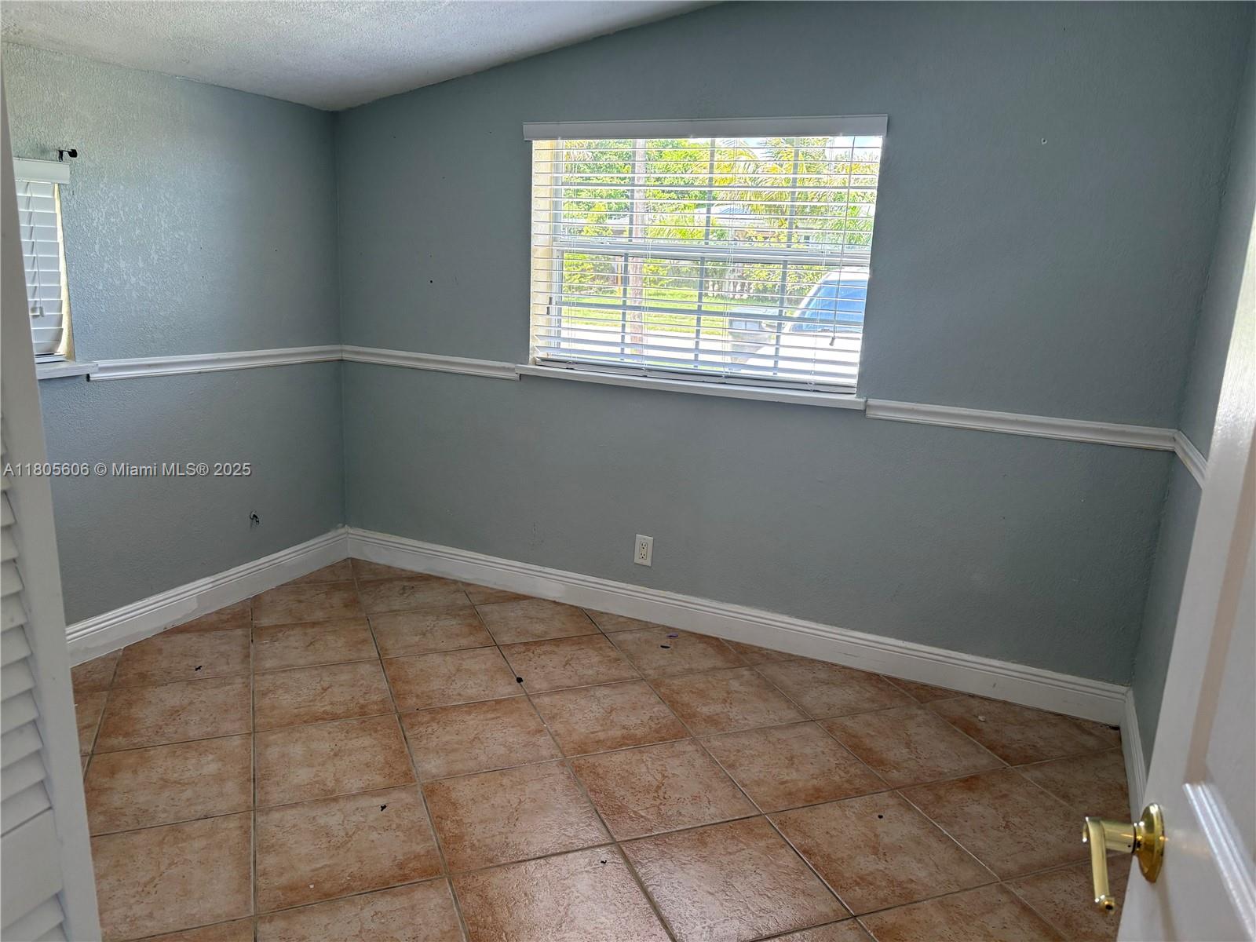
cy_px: 471
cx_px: 628
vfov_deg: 53.1
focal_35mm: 26
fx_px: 943
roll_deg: -1.9
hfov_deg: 67.3
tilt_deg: -13.9
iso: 125
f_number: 1.6
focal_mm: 5.96
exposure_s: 1/120
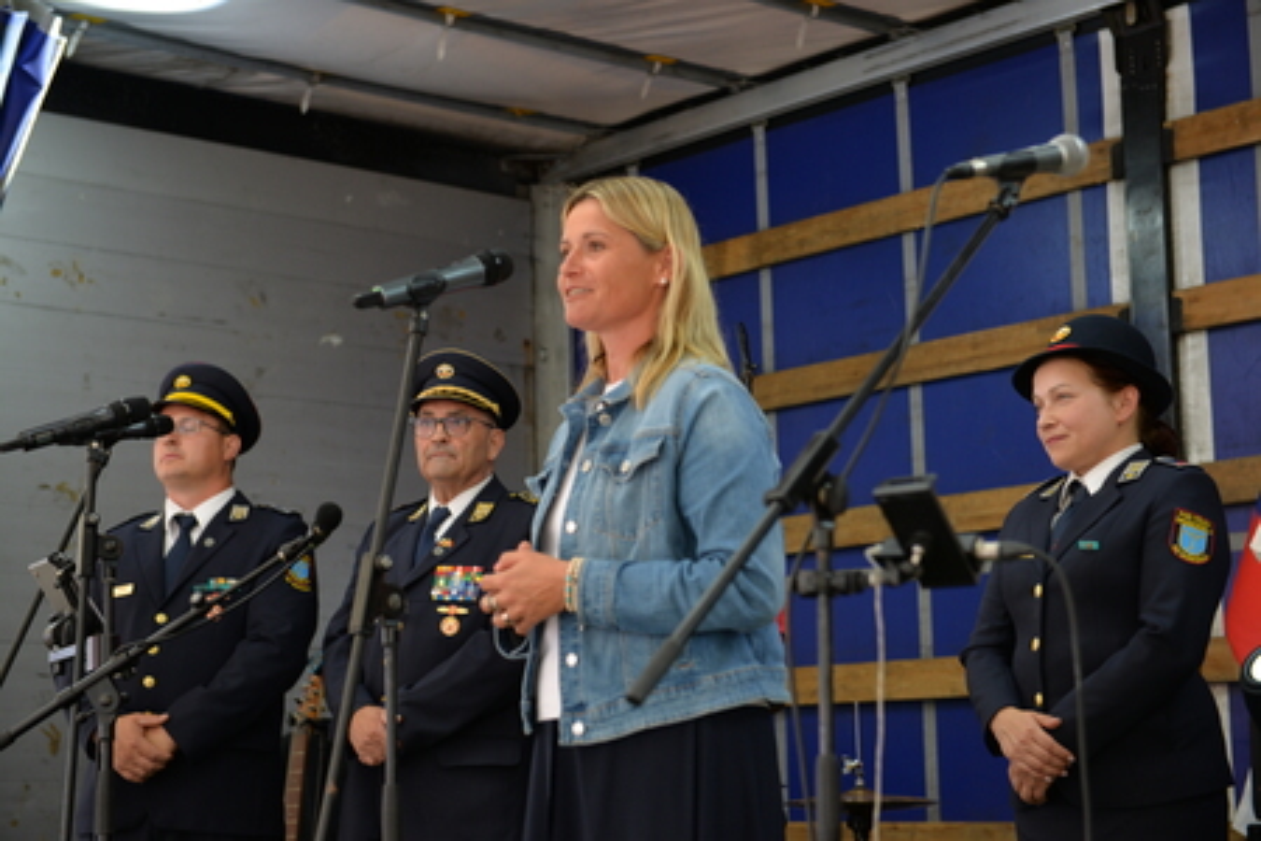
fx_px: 2452
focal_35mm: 70
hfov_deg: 28.8
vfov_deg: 19.5
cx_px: 630
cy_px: 420
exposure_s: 1/60
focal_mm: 70
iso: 640
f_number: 4
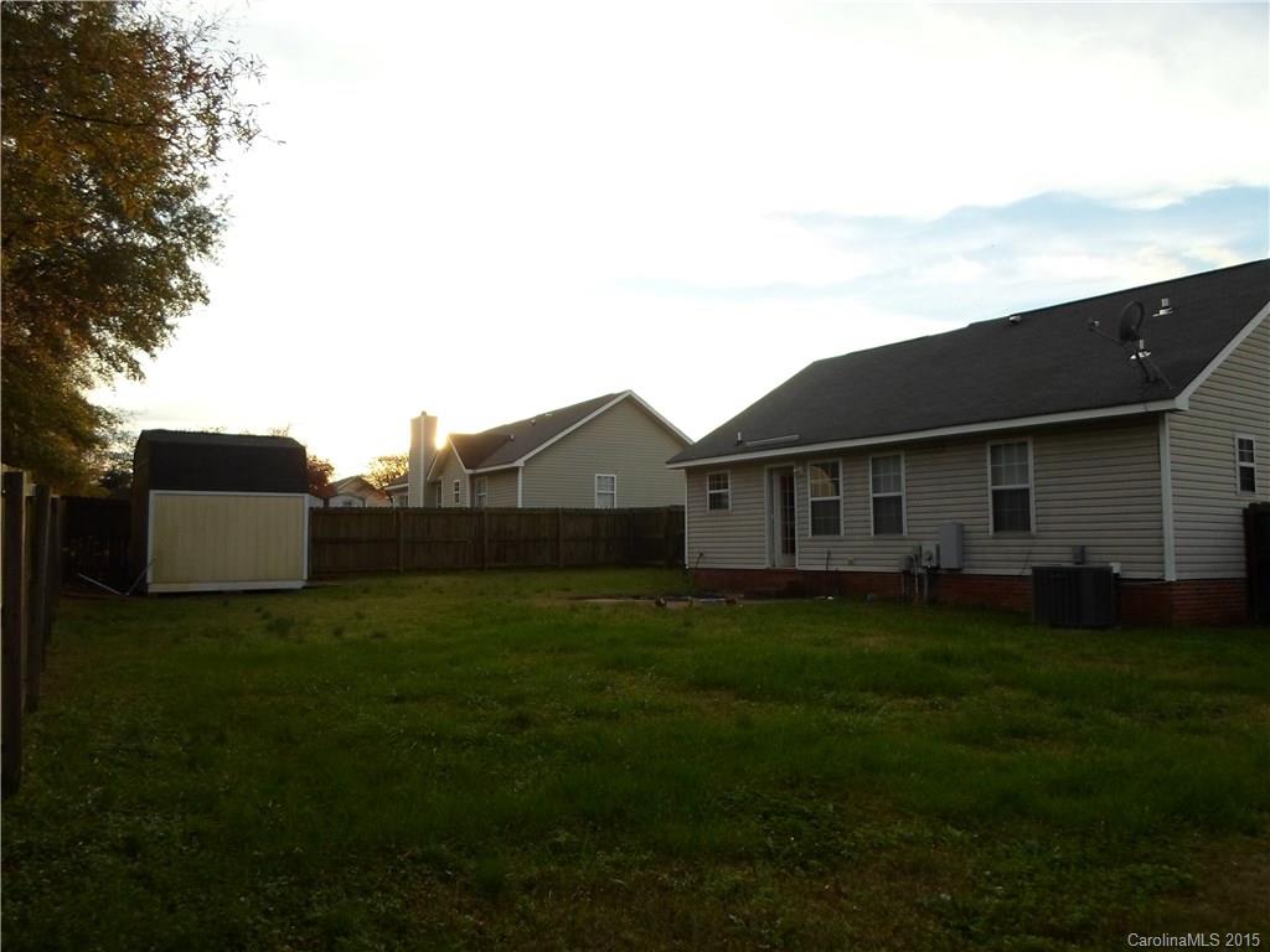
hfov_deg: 69.4
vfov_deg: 54.9
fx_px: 917
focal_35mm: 25
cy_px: 476
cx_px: 635
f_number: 2.5
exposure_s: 1/500
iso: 100
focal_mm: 4.5
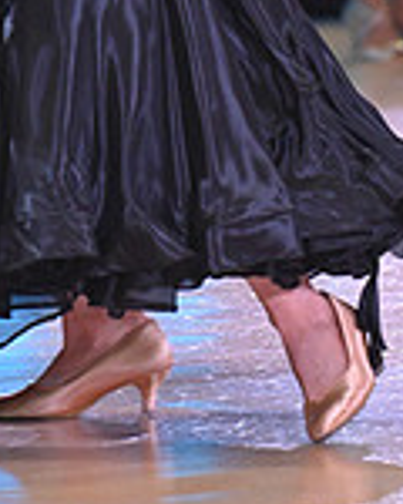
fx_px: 9989
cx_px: -35
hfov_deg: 2.3
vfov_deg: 2.9
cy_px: -279
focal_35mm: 670
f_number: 5
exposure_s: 1/400
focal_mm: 185
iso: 3200
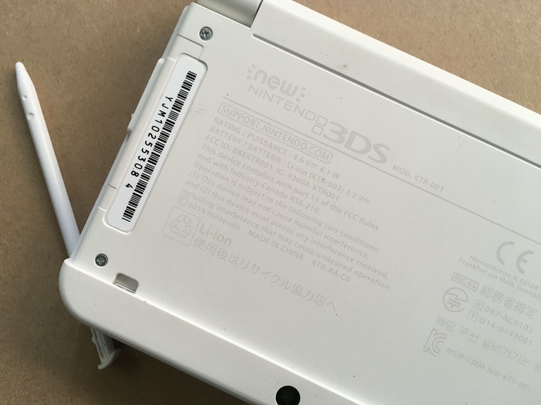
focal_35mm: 29
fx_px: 453
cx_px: 270
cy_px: 202
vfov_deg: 48.2
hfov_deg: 61.7
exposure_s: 1/30
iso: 40
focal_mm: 4.15
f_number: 2.2
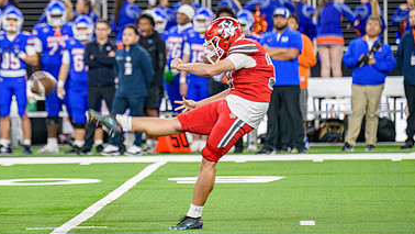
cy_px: 104
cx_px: 170
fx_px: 4426
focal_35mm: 402
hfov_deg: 5.4
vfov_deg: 3.0
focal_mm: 250
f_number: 2.8
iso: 1000
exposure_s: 1/400
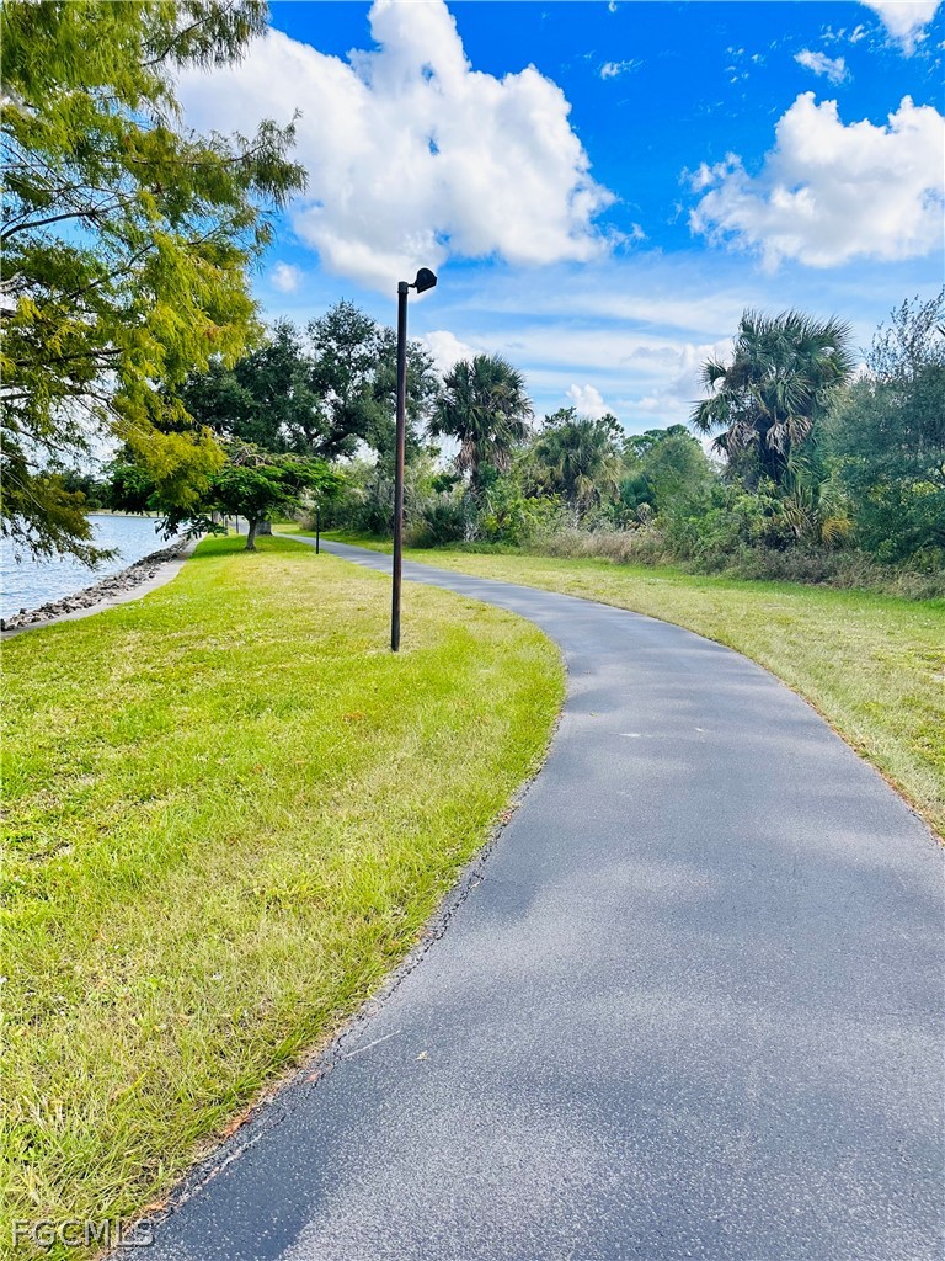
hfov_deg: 56.8
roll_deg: -2.2
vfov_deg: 71.6
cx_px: 472
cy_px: 630
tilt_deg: -8.5
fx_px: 874
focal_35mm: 24
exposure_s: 1/3247
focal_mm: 6.86
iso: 80
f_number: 1.78
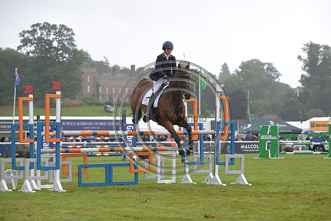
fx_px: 1104
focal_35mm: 120
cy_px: 110
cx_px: 166
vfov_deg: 11.4
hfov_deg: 17.1
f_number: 4.5
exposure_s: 1/1250
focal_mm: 120
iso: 1000
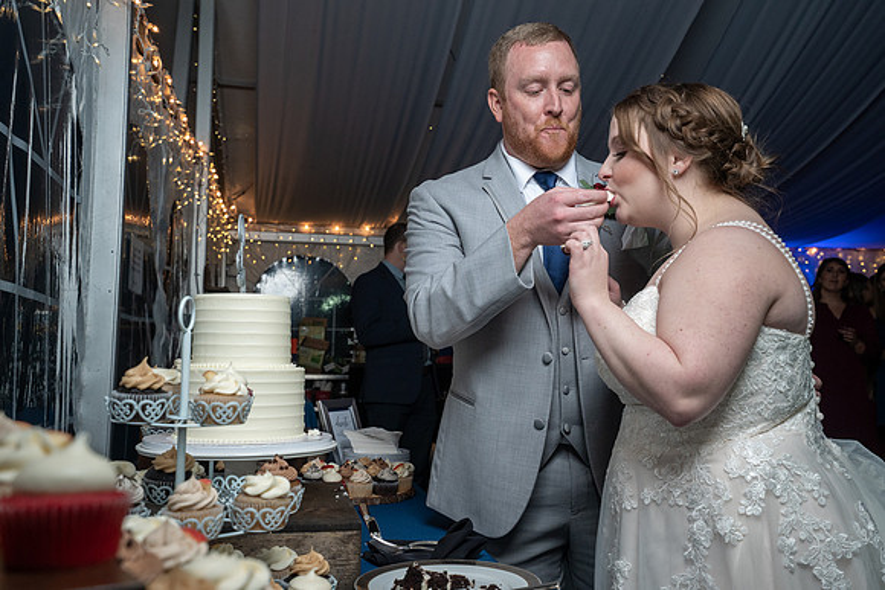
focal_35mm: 37
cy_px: 318
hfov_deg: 52.3
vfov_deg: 36.3
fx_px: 901
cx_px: 477
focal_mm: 34
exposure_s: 1/250
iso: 2000
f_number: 5.6
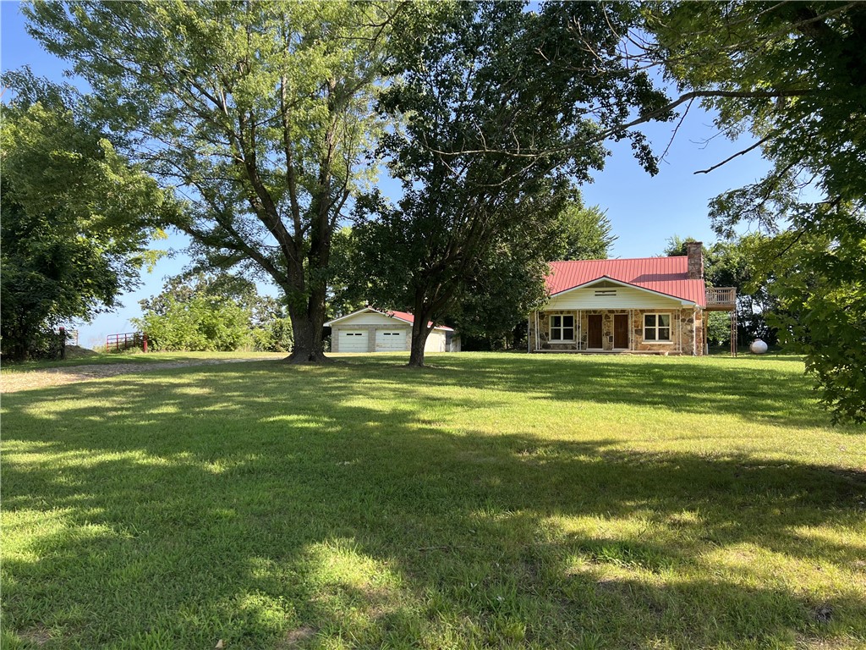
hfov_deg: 67.3
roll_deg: -0.1
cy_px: 325
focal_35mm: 26
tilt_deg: +2.6
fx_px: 650
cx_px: 433
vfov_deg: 53.1
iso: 50
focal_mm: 5.7
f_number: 1.5
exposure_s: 1/949
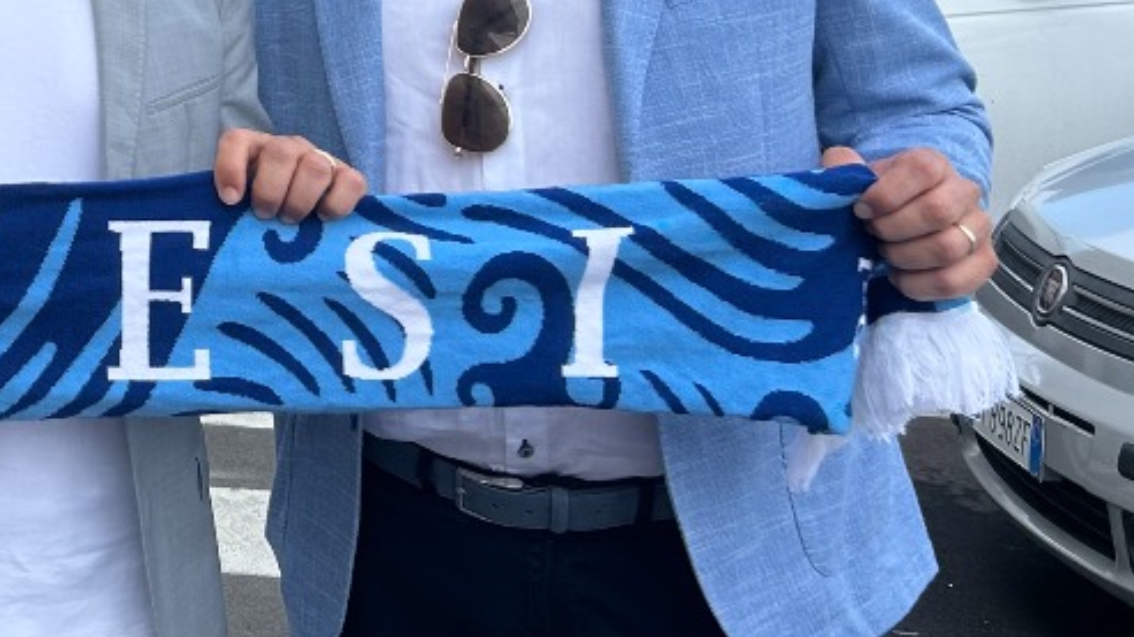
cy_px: -74
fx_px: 2074
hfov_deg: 27.3
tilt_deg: -2.6
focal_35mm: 69
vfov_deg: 16.9
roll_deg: +1.6
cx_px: -189
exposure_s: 1/1344
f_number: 1.5
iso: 50
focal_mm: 5.7
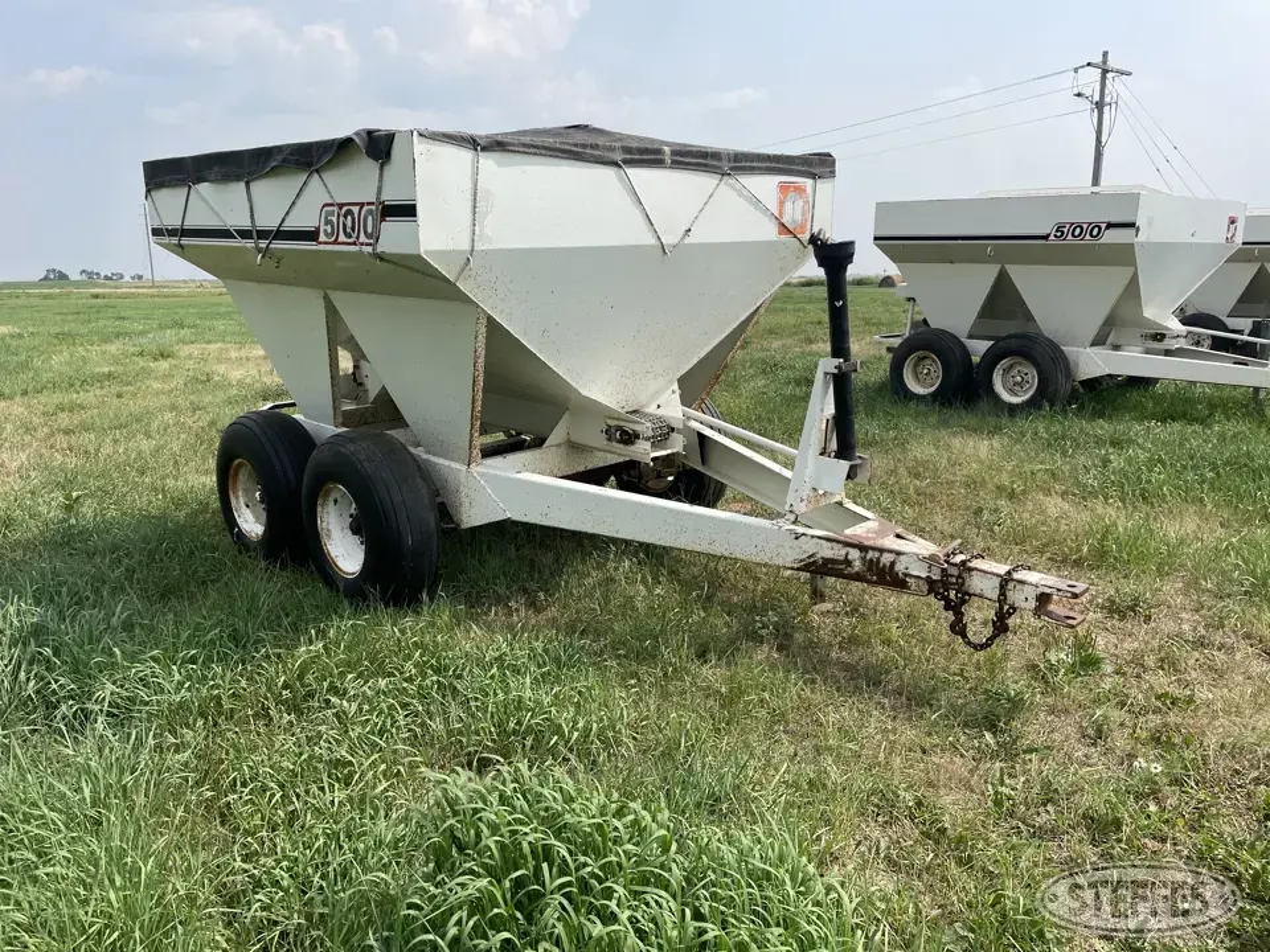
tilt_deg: -10.6
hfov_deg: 67.3
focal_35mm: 26
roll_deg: +0.6
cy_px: 476
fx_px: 954
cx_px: 635
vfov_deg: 53.1
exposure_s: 1/3731
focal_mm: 4.2
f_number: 1.6
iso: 32
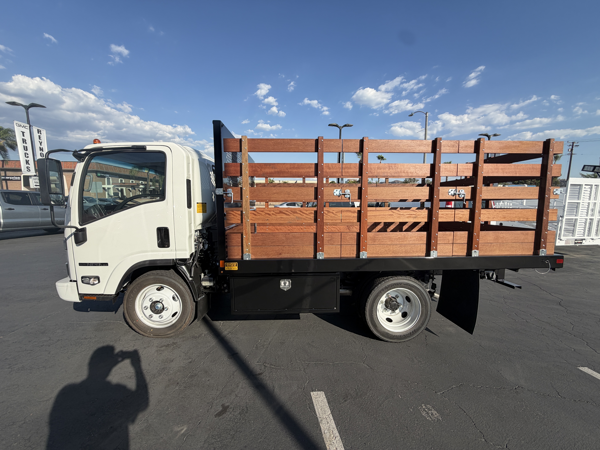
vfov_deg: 85.7
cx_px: 300
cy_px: 225
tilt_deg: -6.3
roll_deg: +0.1
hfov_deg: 102.1
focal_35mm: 14
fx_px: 243
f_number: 2.2
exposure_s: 1/770
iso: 20
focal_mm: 2.22
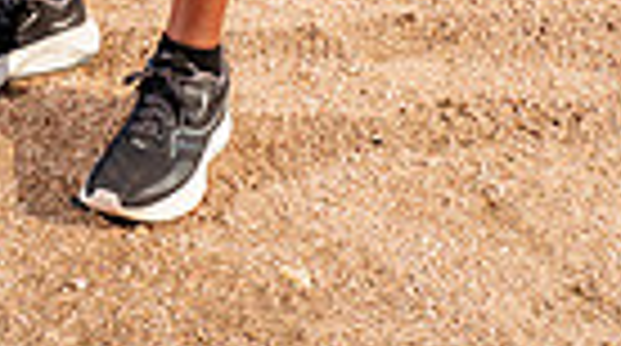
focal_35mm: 154
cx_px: 54
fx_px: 2531
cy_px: -638
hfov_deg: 13.8
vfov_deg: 7.1
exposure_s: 1/250
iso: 100
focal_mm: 45
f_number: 8
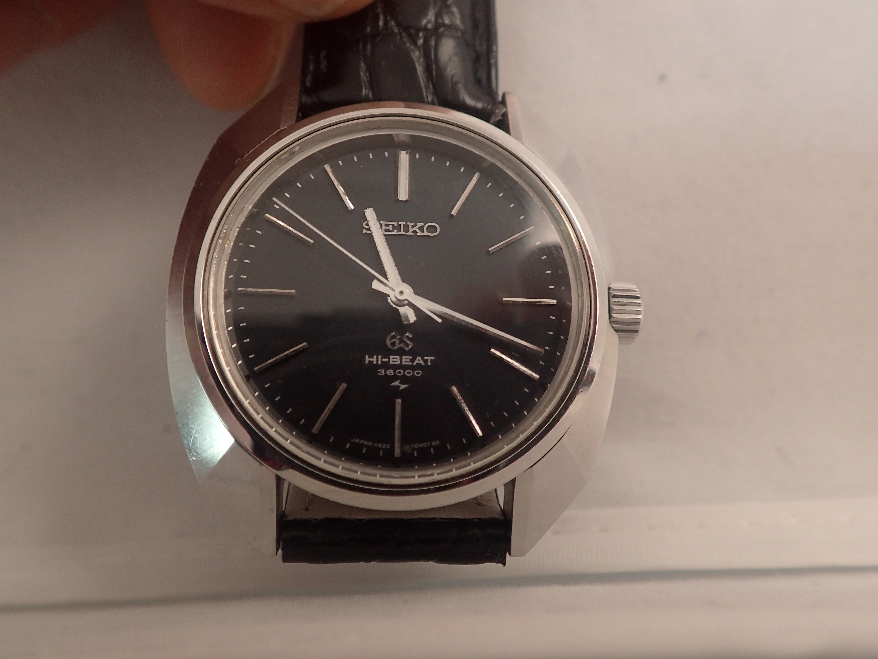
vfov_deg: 46.8
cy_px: 330
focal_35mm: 30
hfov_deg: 60.0
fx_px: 761
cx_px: 439
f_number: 2.3
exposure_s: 1/40
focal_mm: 5.5
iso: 200
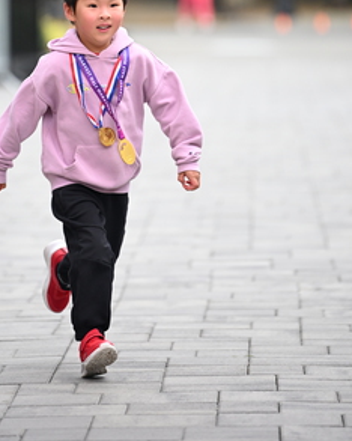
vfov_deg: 5.5
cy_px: 36
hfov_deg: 4.4
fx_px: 4602
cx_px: 114
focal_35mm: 353
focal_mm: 200
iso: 640
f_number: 2.8
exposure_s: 1/1600
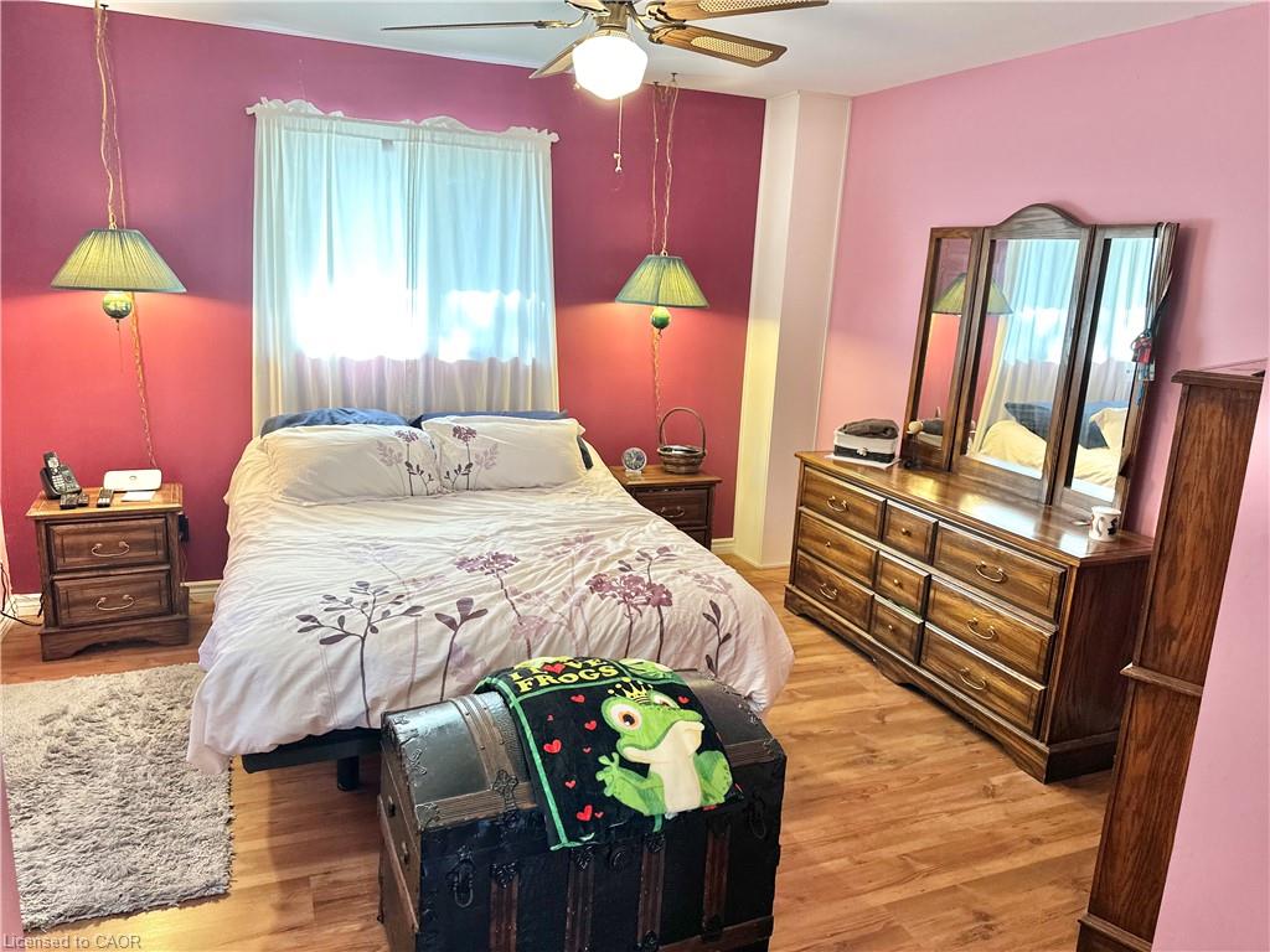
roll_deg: -2.7
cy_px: 476
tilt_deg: -11.6
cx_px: 635
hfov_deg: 71.6
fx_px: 881
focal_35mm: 24
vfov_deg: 56.8
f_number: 1.78
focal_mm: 6.86
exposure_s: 1/60
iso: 160
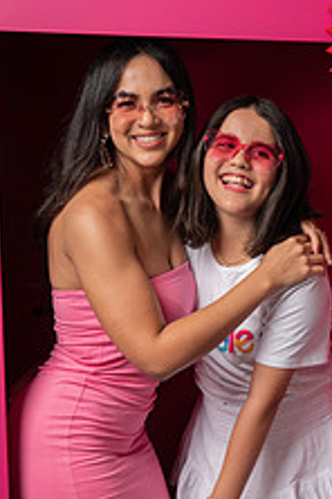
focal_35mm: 71
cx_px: 249
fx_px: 982
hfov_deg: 19.1
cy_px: 418
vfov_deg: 27.7
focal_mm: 35
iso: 250
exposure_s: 1/200
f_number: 6.3
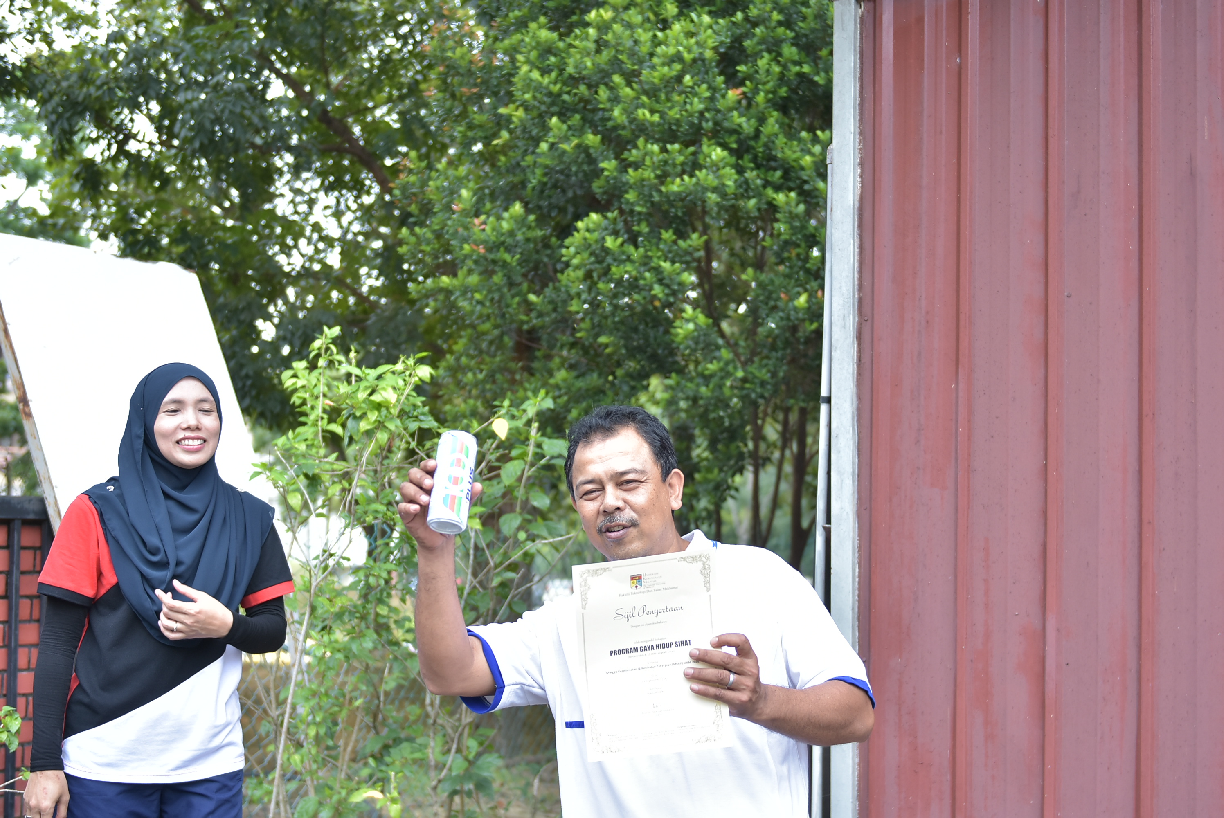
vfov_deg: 23.8
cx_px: 612
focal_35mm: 57
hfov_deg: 35.0
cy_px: 409
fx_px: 1939
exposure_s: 1/500
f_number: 2.8
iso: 400
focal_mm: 38
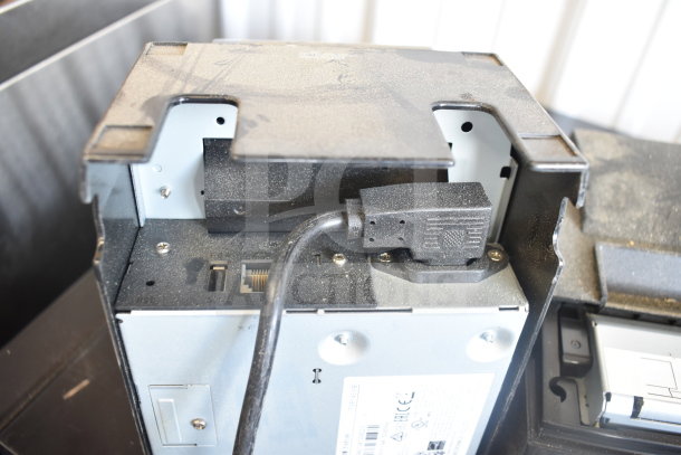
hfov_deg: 59.5
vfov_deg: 41.7
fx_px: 596
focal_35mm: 32
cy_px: 228
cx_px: 340
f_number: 3.8
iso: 720
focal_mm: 21
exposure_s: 1/30
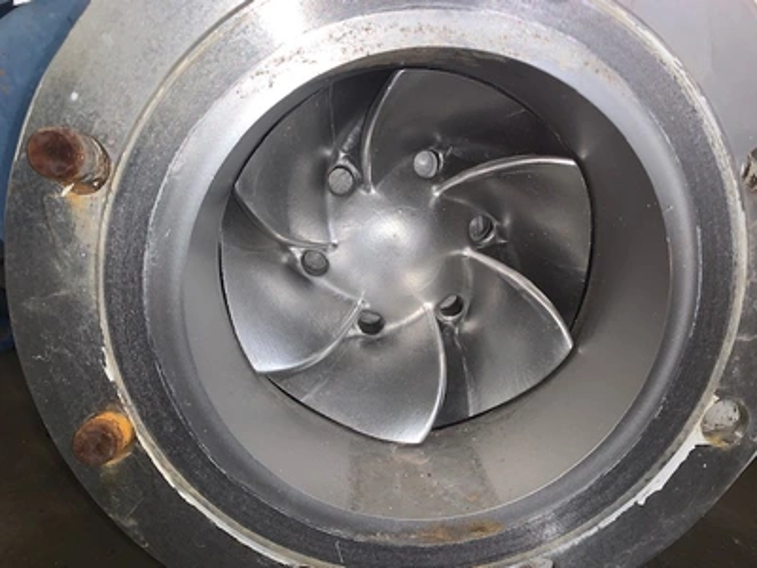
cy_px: 284
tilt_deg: -13.2
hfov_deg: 67.3
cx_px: 378
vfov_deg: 53.1
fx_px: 569
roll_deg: -0.6
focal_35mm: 26
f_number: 1.8
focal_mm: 4.25
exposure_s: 1/6
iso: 25
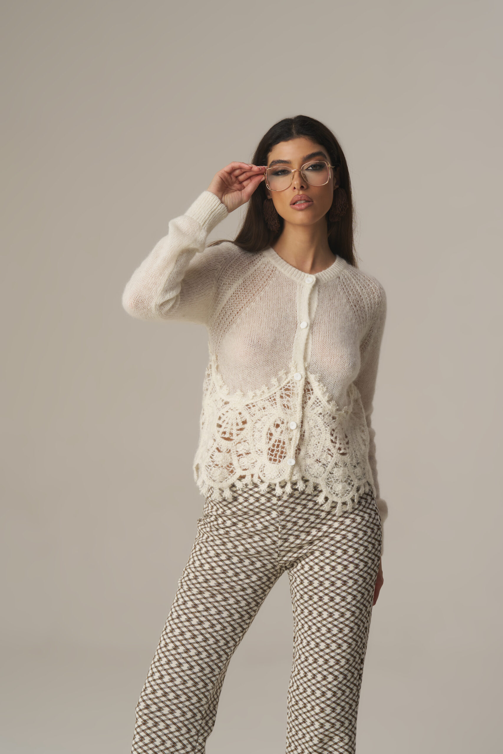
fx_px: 1572
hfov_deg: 18.2
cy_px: 377
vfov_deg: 27.0
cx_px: 252
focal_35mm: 75
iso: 100
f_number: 5.6
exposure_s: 1/200
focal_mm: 50
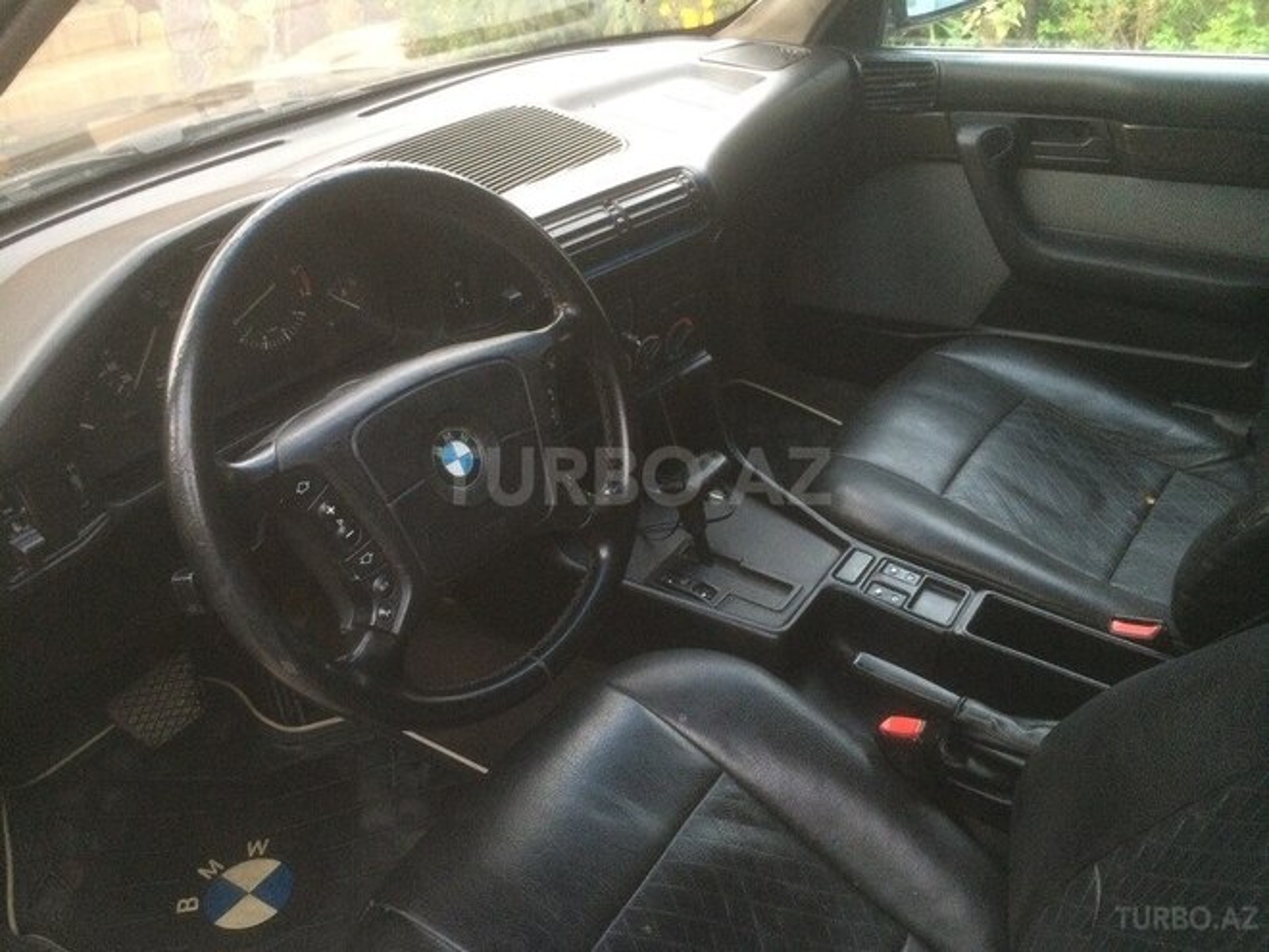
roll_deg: -1.5
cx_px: 634
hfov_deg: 61.7
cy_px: 476
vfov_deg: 48.2
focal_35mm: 29
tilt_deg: -32.4
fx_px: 1063
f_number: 2.2
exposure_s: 1/33
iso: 320
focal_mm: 4.15
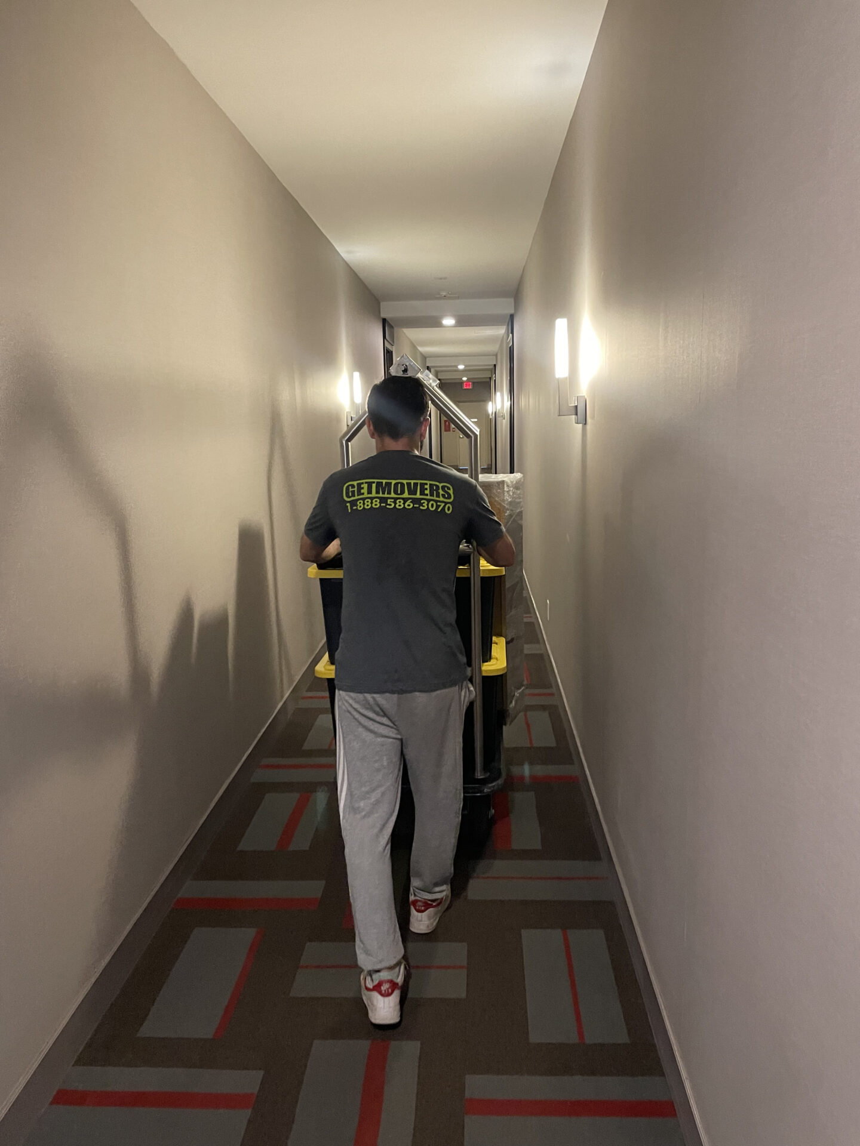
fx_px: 861
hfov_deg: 53.1
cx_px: 430
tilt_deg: -10.6
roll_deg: +1.8
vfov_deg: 67.3
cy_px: 573
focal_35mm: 26
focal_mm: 4.2
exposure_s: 1/40
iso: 500
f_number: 1.6
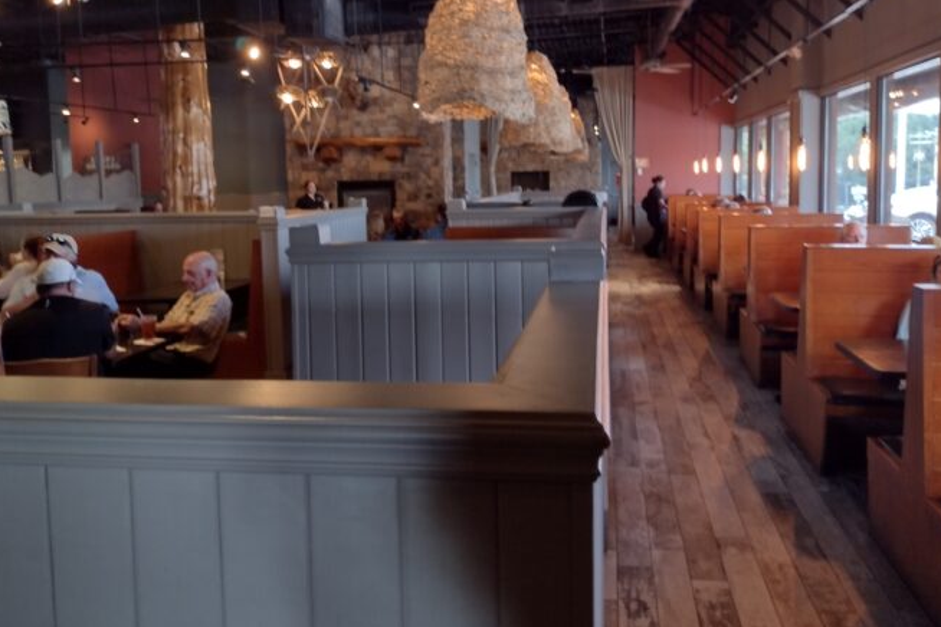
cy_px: 242
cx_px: 498
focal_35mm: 33
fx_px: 863
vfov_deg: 39.7
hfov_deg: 57.2
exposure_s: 1/40
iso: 259
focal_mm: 4.71
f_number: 1.7
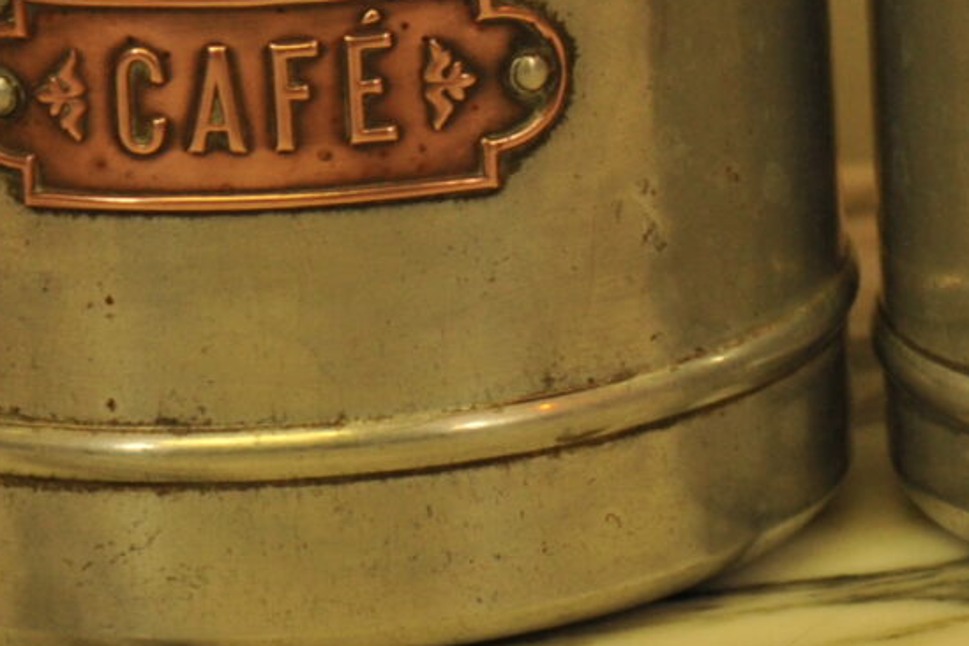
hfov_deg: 3.6
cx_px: 2235
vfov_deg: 2.5
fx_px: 15045
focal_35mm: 559
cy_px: -327
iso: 1250
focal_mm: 120
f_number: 6.3
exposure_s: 1/100
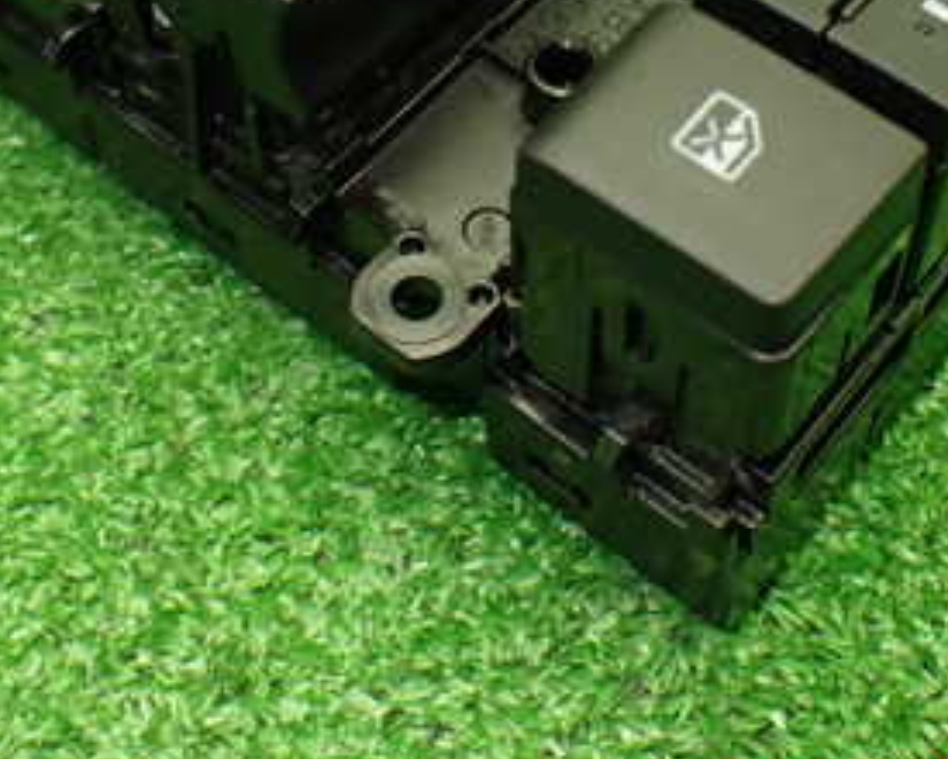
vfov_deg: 23.2
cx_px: 469
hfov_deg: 29.6
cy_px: 62
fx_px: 1796
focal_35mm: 64
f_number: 2.3
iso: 800
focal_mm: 5.4
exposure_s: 1/125
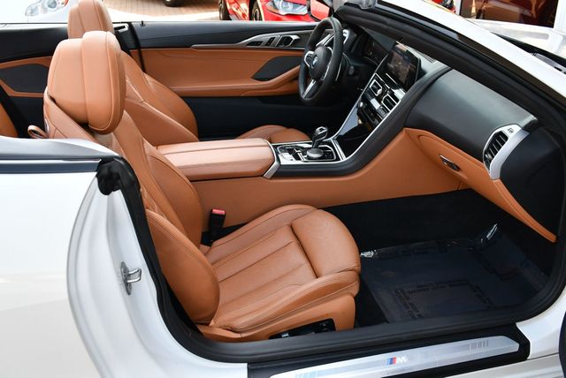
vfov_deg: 36.9
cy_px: 189
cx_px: 283
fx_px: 567
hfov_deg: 53.1
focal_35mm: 36
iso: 400
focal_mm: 18
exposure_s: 1/250
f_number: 5
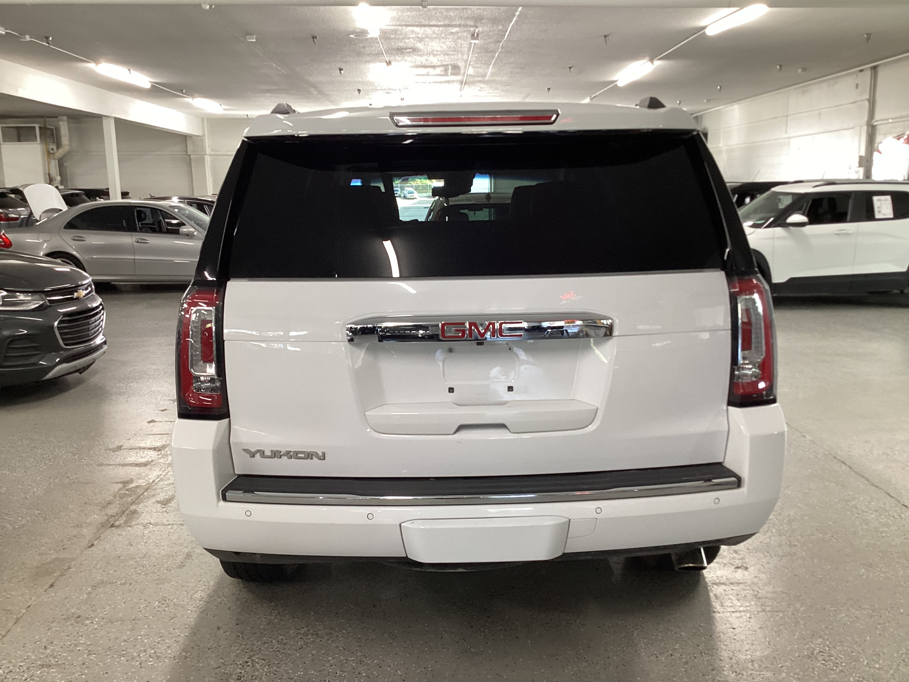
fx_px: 814
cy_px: 341
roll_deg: +0.0
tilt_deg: -12.3
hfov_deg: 58.4
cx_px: 454
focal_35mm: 31
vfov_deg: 45.4
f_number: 2.4
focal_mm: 3.3
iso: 125
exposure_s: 1/50
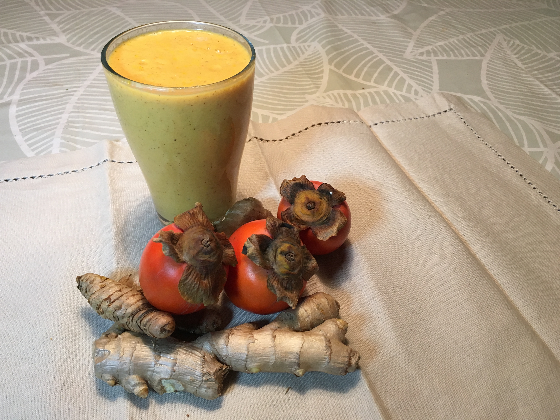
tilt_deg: -44.1
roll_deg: -2.0
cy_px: 210
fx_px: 469
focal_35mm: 29
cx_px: 280
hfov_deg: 61.7
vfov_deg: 48.2
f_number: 2.2
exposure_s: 1/33
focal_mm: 4.15
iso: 100
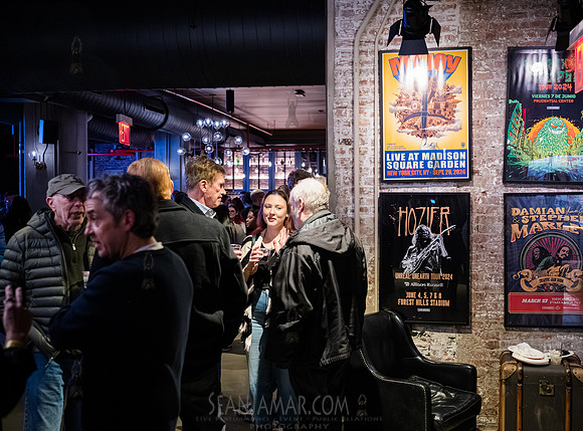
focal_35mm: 40
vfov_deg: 36.1
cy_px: 223
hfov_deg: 47.4
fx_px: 662
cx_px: 336
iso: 16000
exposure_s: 1/250
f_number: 2.8
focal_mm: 35
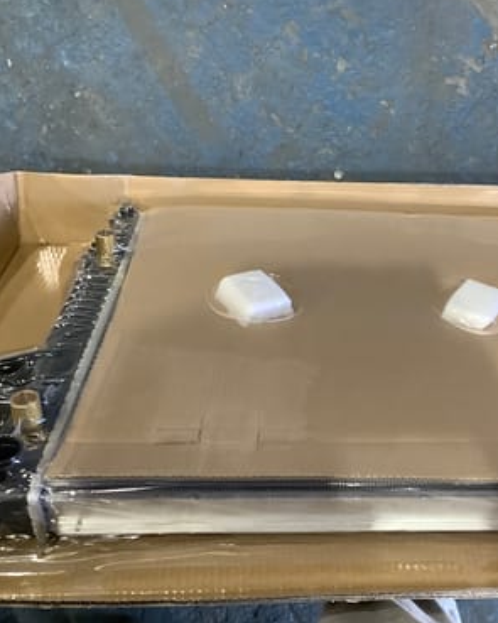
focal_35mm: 41
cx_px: 351
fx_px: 756
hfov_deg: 35.9
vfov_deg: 44.8
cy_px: 308
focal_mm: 3.3
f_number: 2.4
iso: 320
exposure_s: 1/50
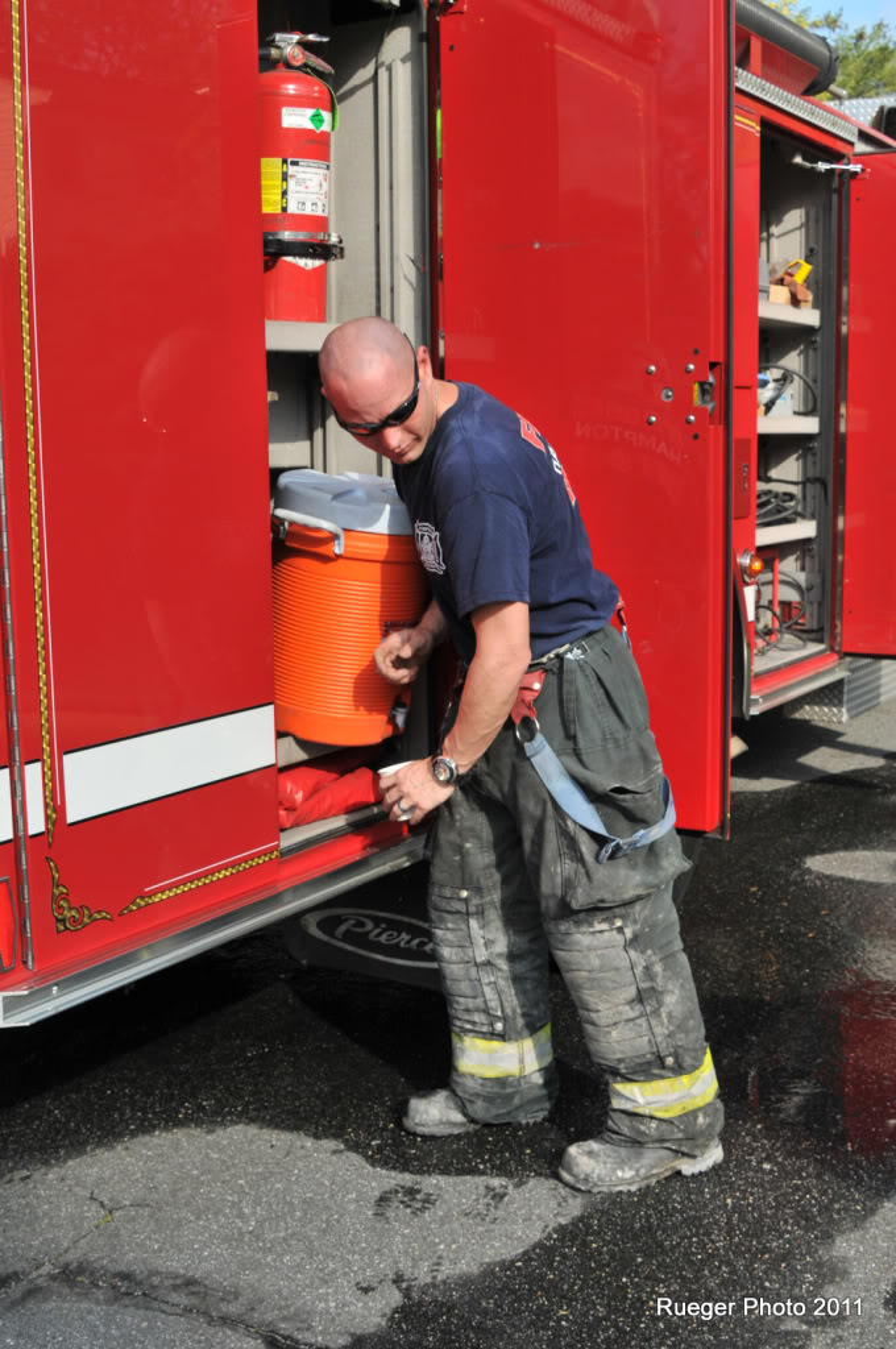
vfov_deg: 46.5
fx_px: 1572
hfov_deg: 31.8
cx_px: 448
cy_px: 674
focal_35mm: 42
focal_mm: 28
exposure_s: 1/400
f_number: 8
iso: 320
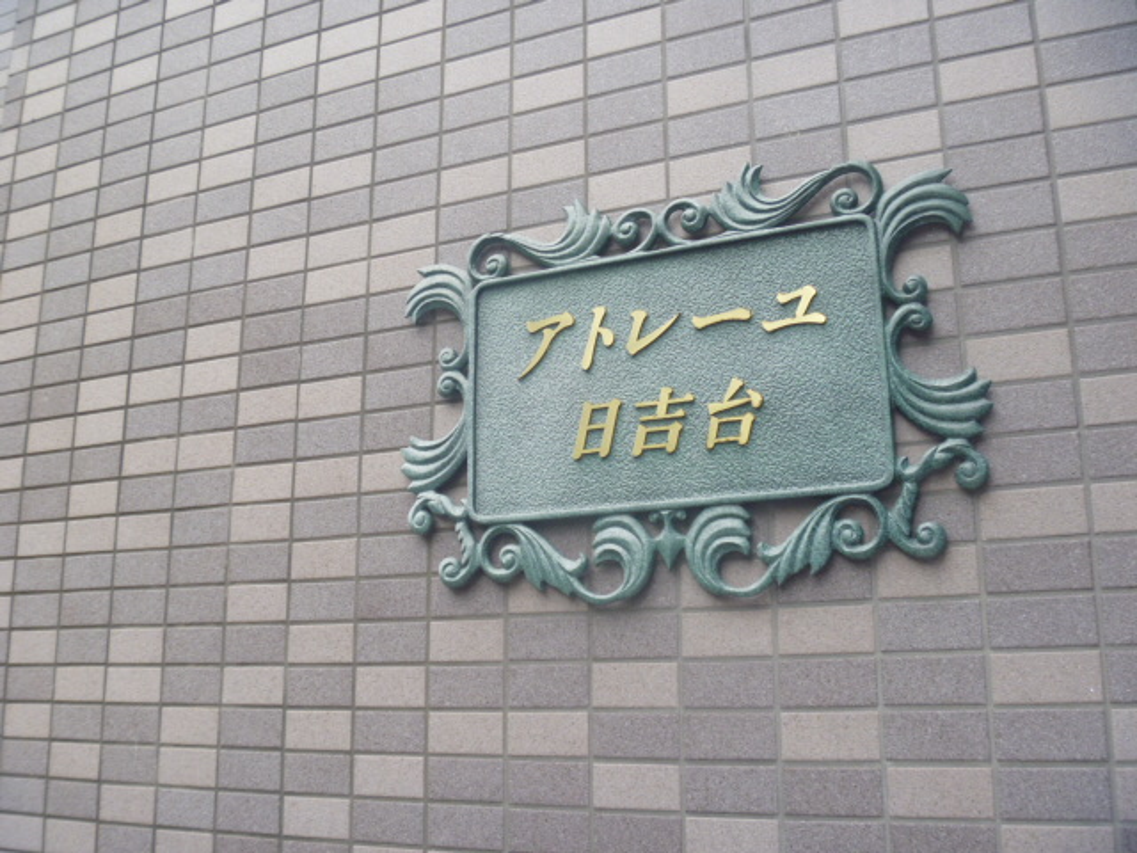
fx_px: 1150
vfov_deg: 40.7
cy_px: 426
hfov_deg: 52.6
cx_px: 568
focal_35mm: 35
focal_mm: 6.3
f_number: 3.5
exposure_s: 1/50
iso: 100
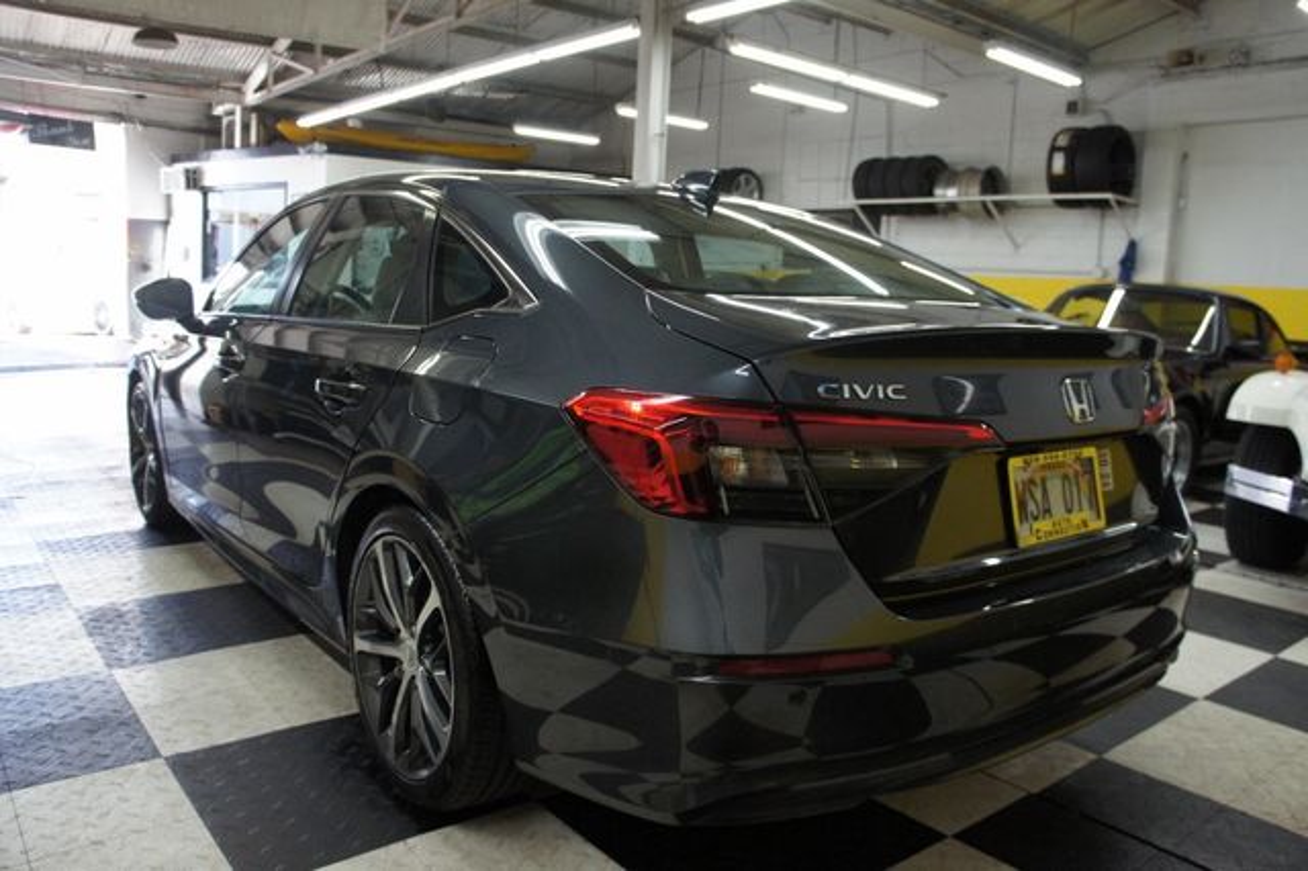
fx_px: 980
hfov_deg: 67.4
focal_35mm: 27
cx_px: 654
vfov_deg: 47.9
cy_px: 436
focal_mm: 18
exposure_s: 1/200
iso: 1250
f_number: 4
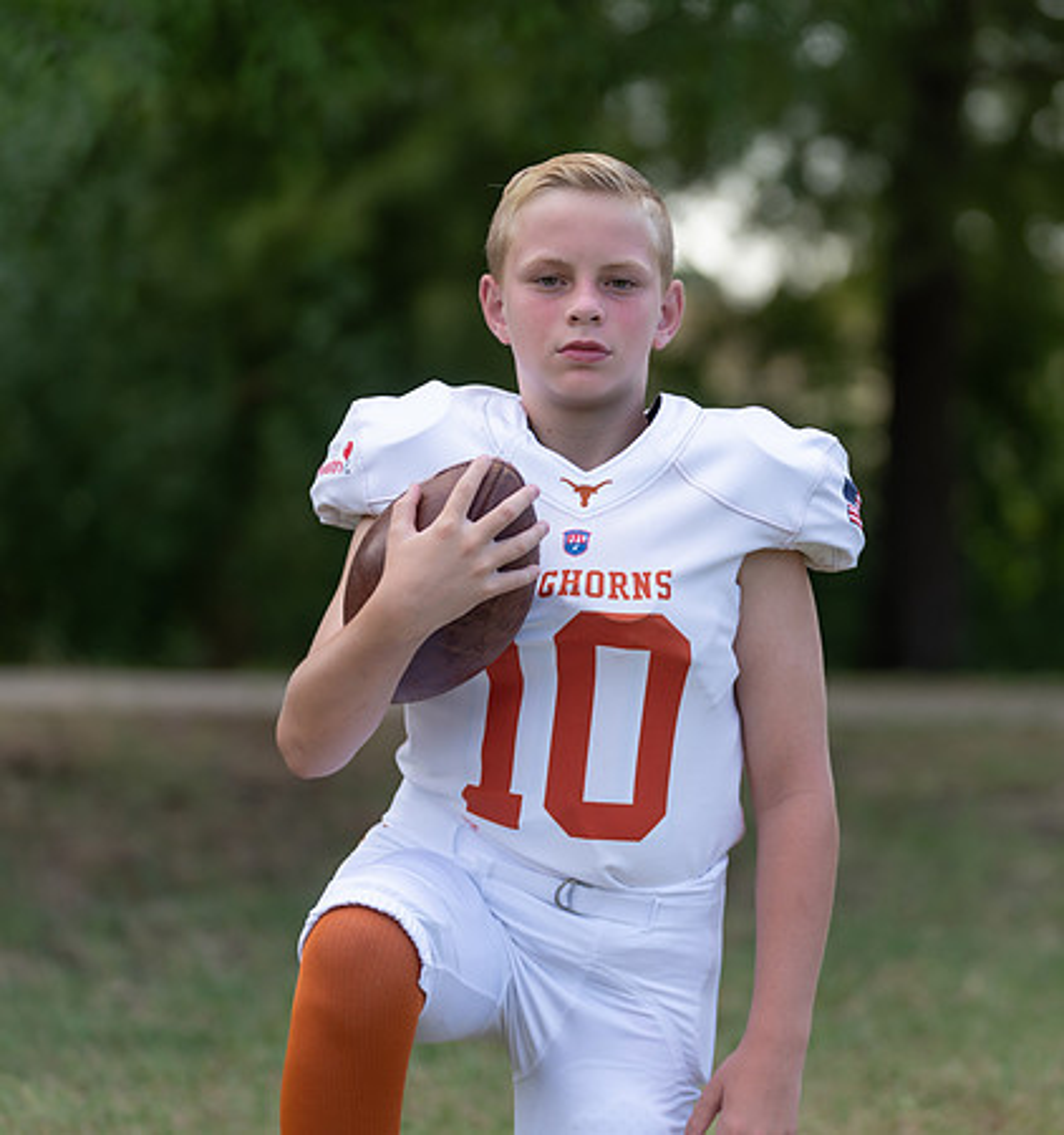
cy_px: 531
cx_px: 671
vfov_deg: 10.9
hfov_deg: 10.2
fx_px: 5935
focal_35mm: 165
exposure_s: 1/400
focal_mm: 118
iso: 100
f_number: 2.8
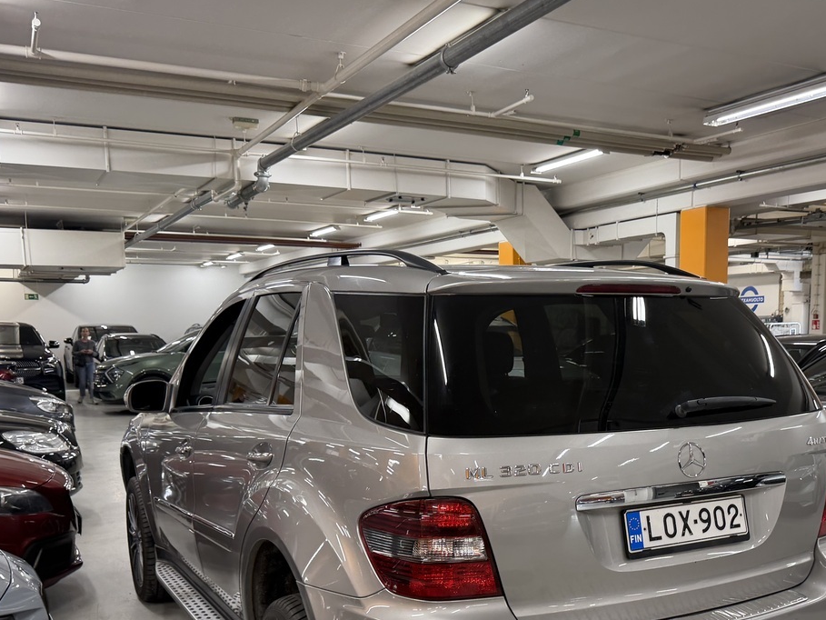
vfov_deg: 36.9
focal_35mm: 38
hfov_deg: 48.2
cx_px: 543
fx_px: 907
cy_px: 456
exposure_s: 1/50
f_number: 1.78
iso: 125
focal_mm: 6.76
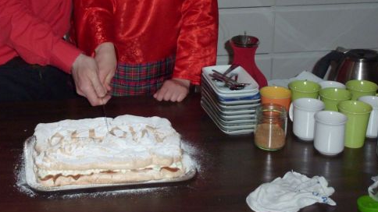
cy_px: 9
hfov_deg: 29.0
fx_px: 722
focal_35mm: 72
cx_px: 101
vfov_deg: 16.5
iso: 200
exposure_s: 1/125
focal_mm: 6.5
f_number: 3.6
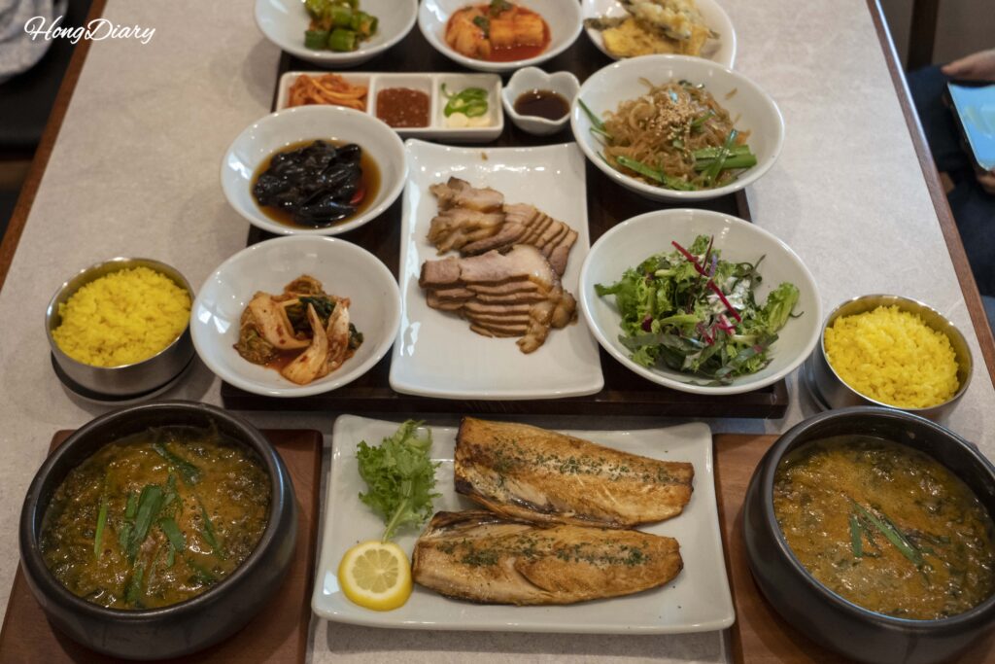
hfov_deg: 49.5
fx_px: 1078
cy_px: 332
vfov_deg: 34.2
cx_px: 498
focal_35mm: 39
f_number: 5
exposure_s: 1/160
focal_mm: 39
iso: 5000
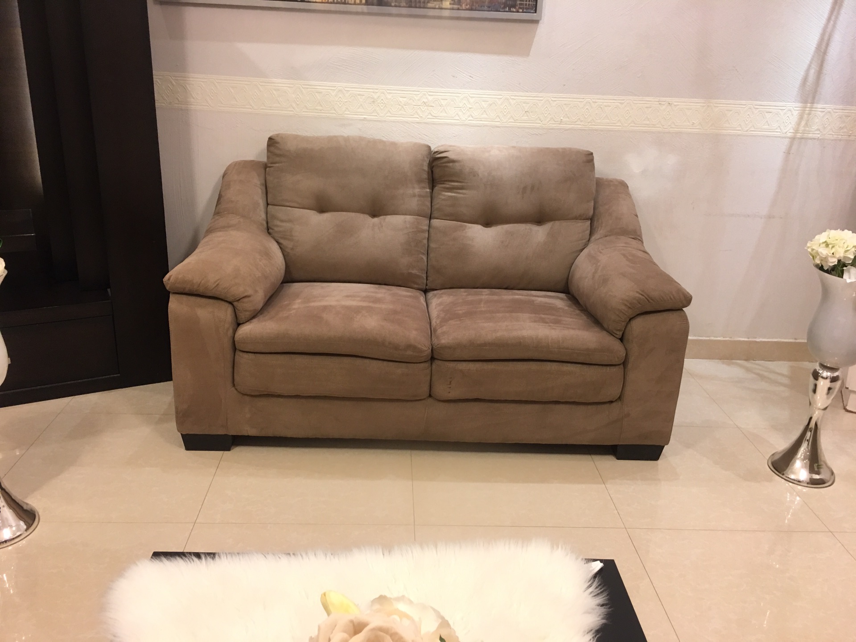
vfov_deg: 48.2
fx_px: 717
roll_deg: -2.4
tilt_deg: -20.3
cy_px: 321
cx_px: 428
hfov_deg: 61.7
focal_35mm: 29
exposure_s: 1/15
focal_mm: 4.15
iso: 50
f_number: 2.2
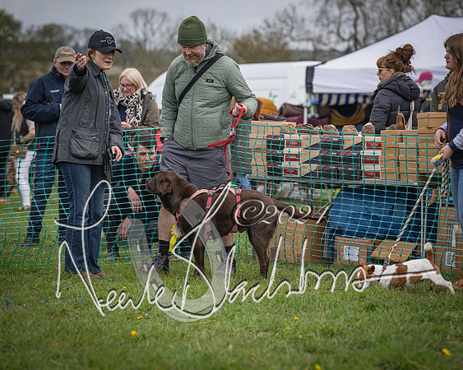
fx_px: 1851
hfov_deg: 14.3
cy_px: 185
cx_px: 232
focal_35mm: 135
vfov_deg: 11.4
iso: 400
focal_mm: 120
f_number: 4
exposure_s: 1/2500
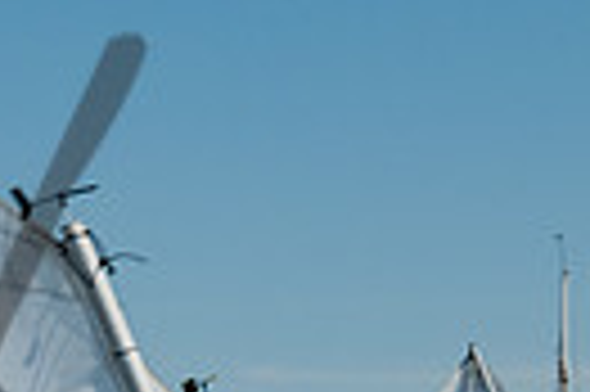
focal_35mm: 477
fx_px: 7808
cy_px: 834
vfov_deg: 2.9
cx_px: 507
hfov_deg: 4.3
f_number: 10
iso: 250
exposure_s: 1/250
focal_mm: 88
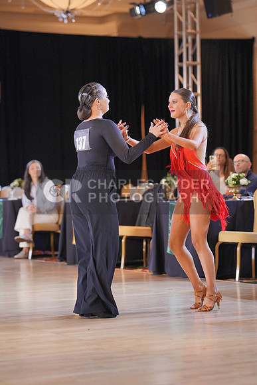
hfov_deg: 12.6
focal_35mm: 109
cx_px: 128
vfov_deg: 18.8
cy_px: 192
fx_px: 1166
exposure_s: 1/500
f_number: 2
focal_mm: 73
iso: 1600
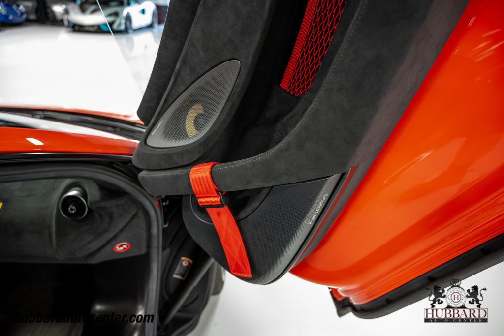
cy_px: 168
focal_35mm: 24
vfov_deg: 53.1
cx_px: 252
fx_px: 336
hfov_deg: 73.7
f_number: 4
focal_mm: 24
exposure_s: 1/60
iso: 5000
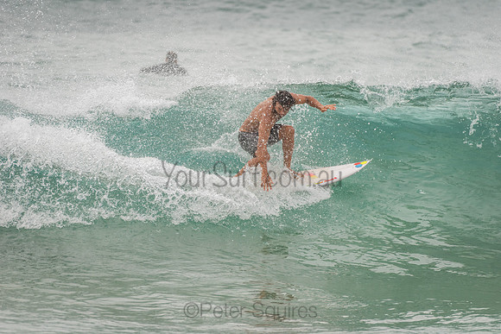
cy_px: 167
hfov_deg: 4.1
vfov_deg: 2.8
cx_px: 250
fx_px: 6960
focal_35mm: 500
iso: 360
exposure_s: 1/2000
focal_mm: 500
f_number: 5.6
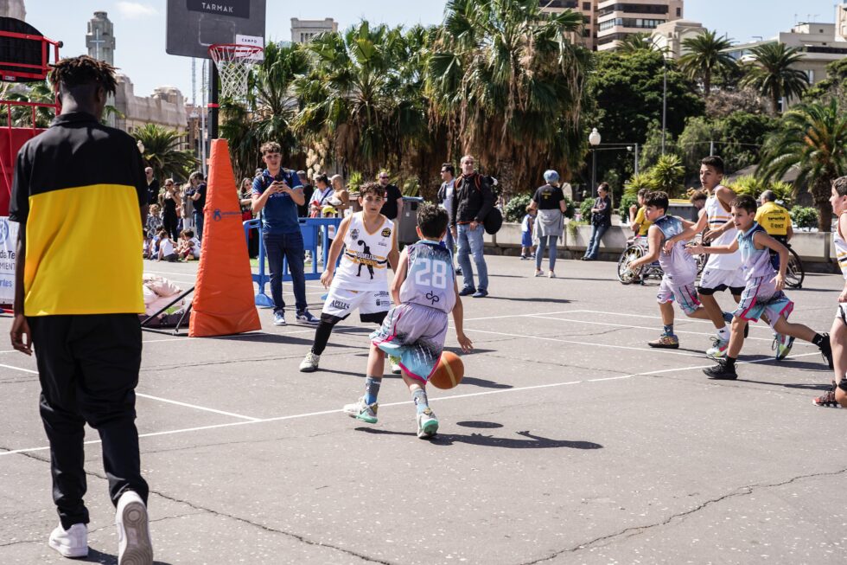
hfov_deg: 35.1
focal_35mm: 57
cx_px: 424
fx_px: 1341
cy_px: 282
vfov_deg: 23.8
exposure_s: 1/640
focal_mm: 57
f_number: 6.3
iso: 125
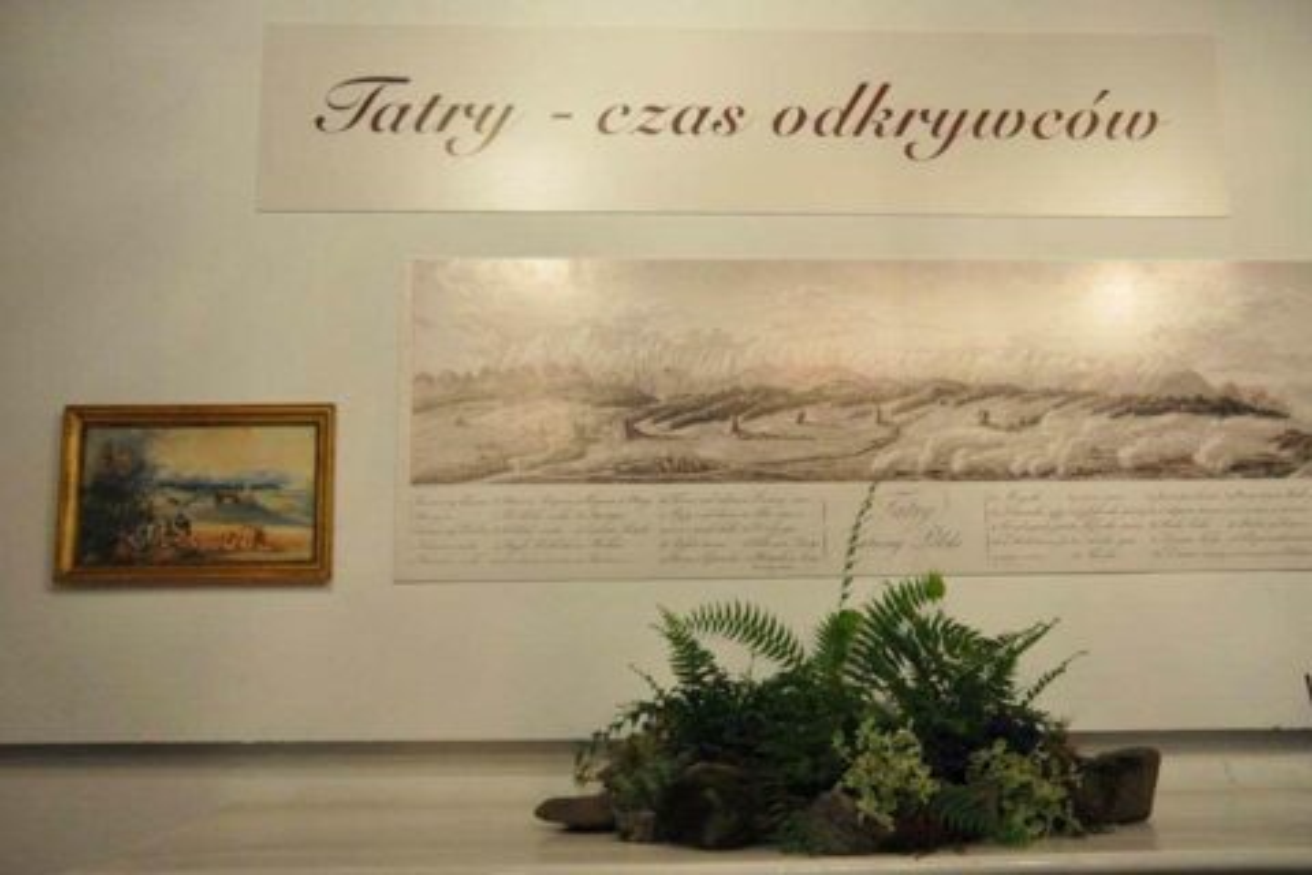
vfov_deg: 36.9
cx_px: 656
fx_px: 1312
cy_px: 438
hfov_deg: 53.1
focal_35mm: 36
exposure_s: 1/125
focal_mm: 24
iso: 2000
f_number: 4.5
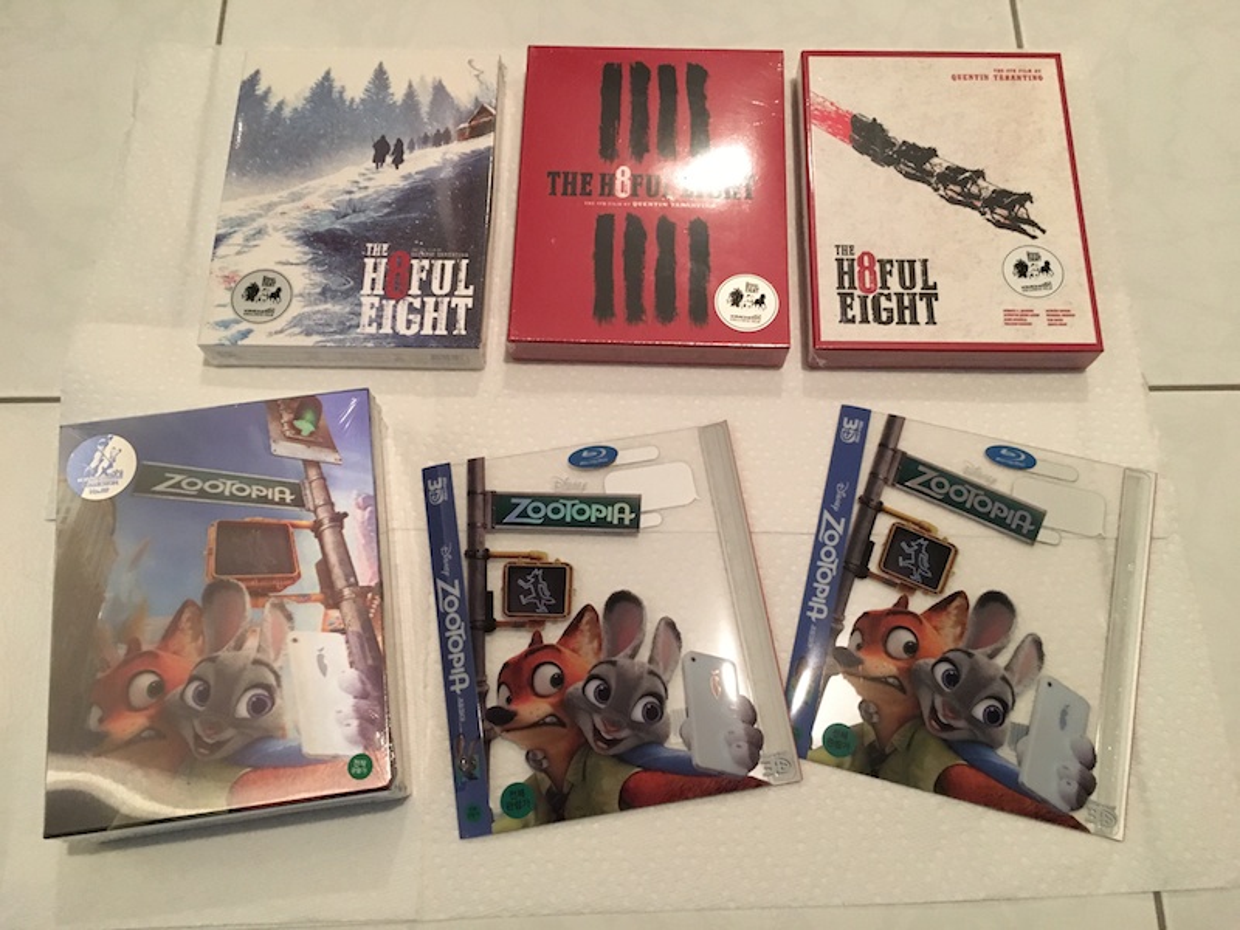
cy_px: 465
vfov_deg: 48.2
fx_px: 1039
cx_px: 620
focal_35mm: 29
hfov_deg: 61.7
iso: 200
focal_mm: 4.15
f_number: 2.2
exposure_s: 1/30
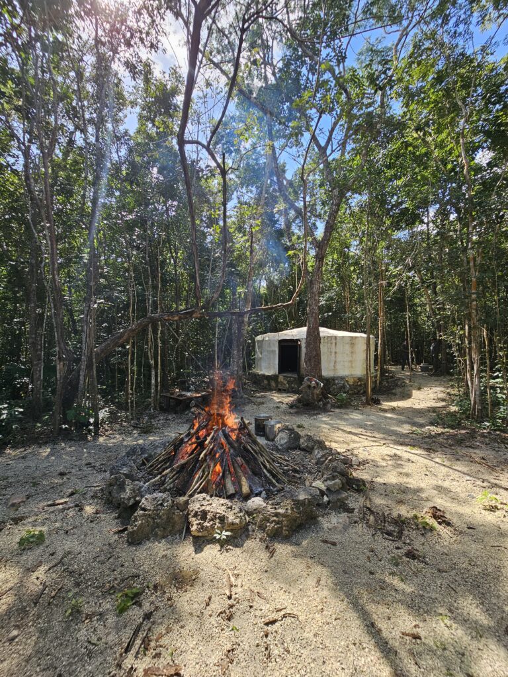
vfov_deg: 106.2
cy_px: 338
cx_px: 254
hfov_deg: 89.9
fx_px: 254
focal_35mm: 13
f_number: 2.2
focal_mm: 2.2
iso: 50
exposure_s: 1/544
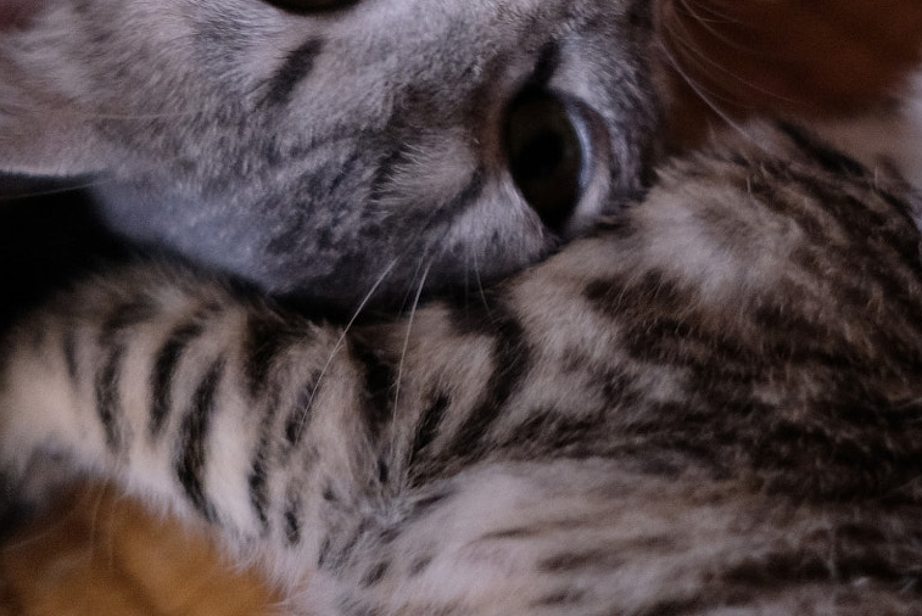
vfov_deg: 18.4
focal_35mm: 74
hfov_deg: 27.1
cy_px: 166
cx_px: 637
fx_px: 1897
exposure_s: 1/60
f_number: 2
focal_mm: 23
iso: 2000
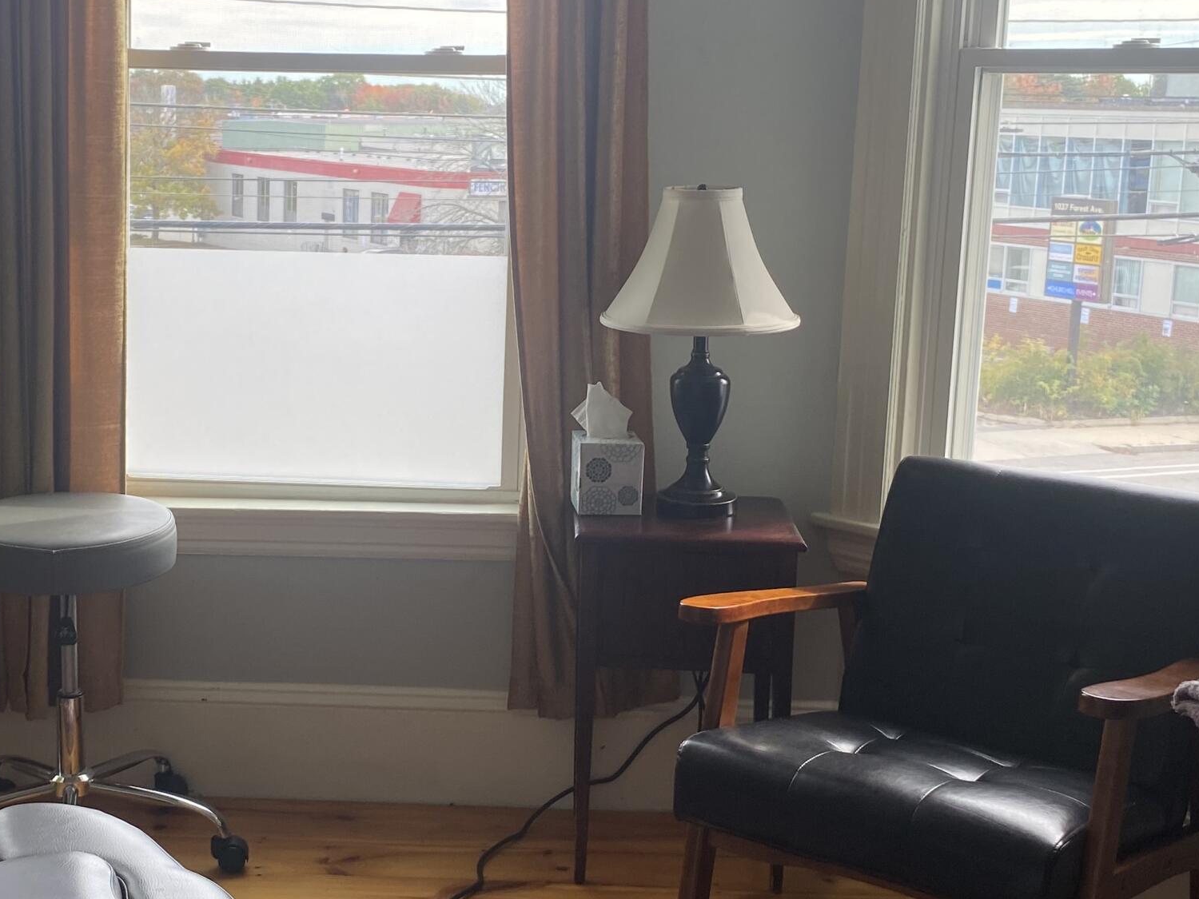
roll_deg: -2.0
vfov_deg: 28.0
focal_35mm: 52
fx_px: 1801
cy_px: 405
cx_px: 322
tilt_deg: -9.9
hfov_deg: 36.1
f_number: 1.8
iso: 32
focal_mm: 4.25
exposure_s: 1/156
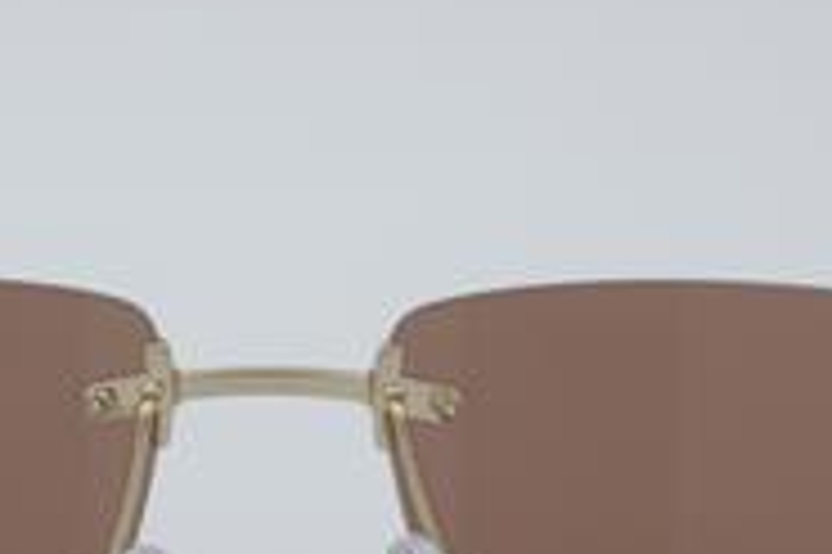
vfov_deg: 9.3
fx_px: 3373
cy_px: 464
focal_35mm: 146
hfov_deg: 14.0
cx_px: 274
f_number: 32
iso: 100
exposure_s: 1/4
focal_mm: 45
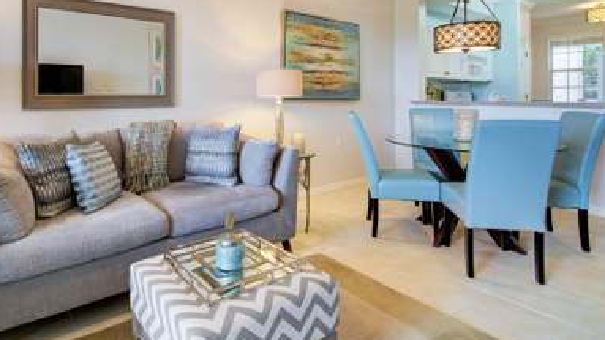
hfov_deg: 83.0
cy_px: 95
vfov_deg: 51.7
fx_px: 337
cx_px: 246
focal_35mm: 21
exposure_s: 1/4
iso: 400
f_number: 8
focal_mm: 16
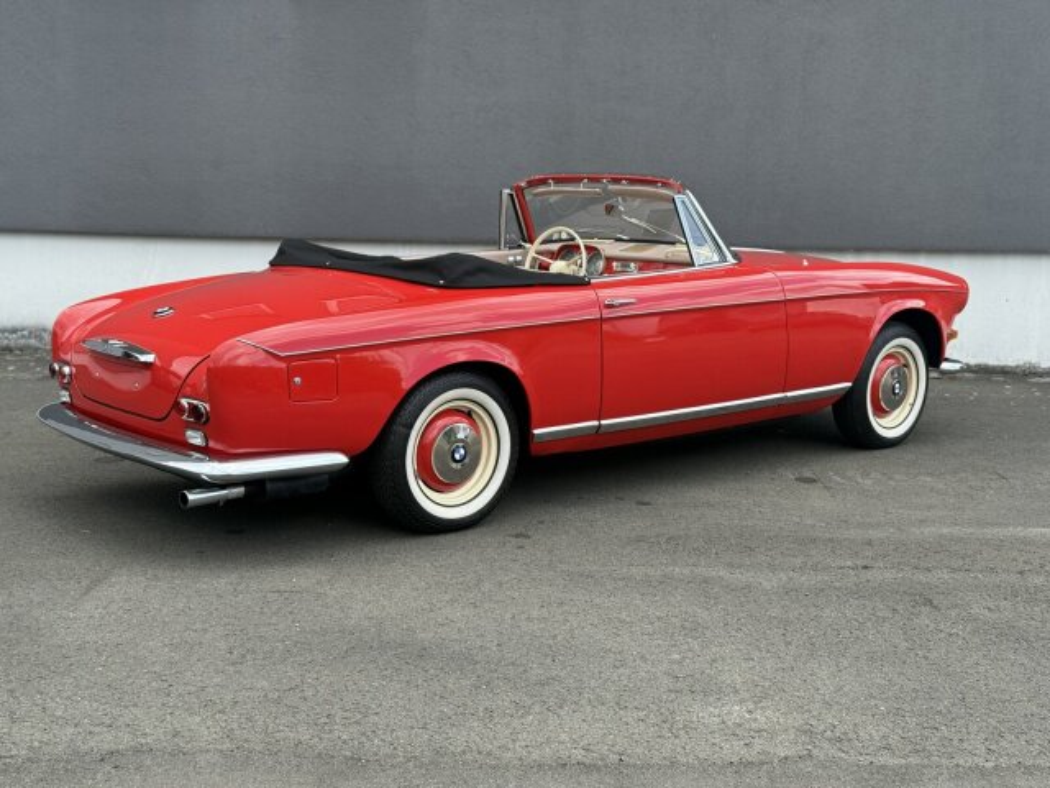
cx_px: 525
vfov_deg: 30.3
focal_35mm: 48
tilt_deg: -8.6
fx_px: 1456
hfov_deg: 39.7
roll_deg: -0.9
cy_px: 394
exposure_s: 1/1377
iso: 80
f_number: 1.78
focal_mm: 6.76
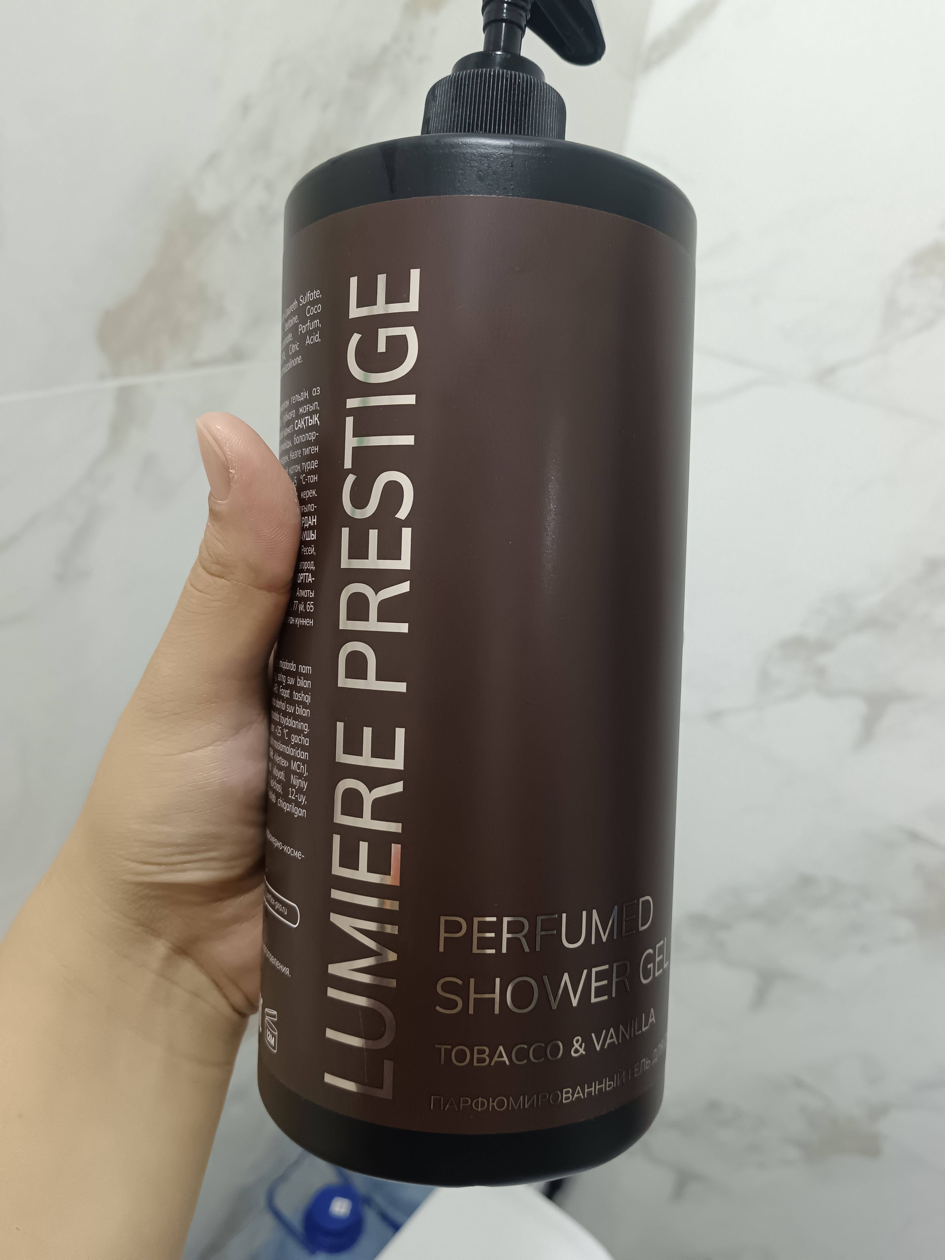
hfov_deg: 51.4
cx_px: 472
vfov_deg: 65.3
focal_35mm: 27
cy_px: 630
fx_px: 983
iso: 934
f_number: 1.9
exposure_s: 1/50
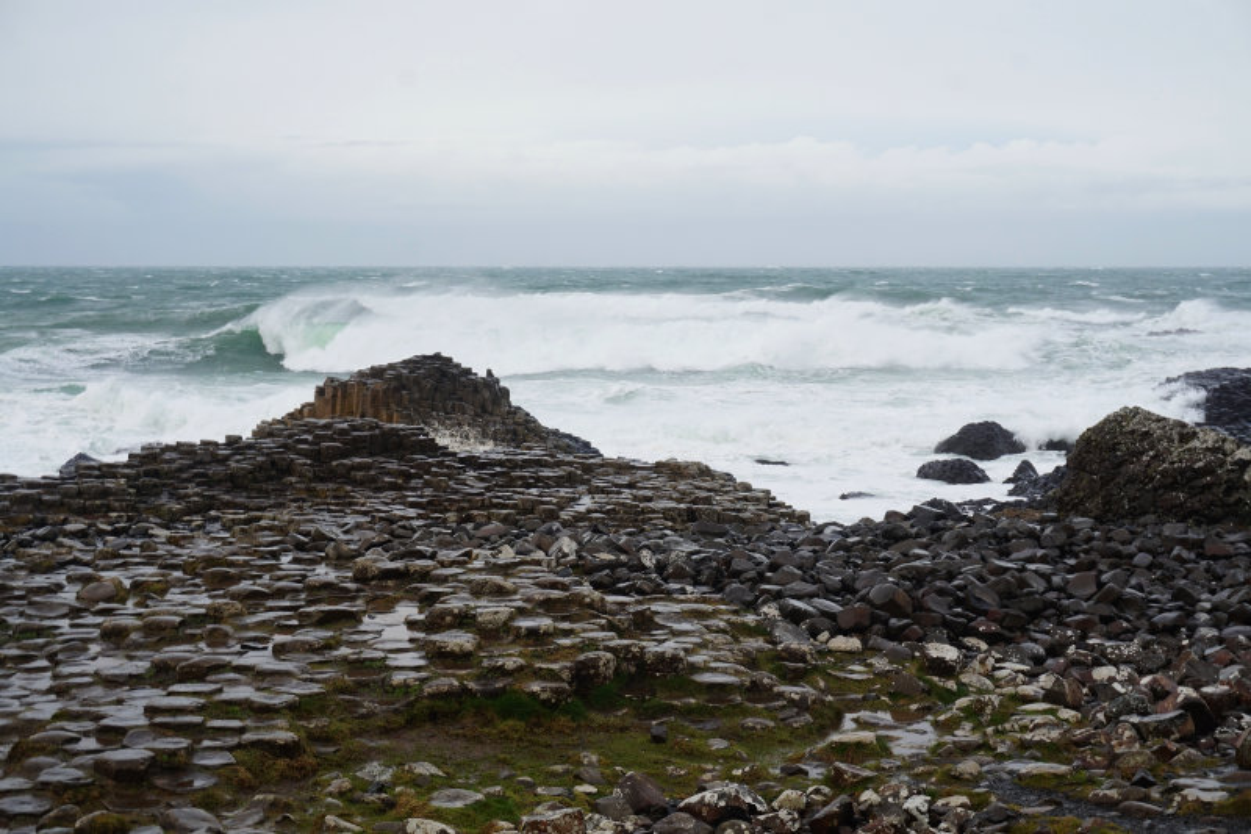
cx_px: 626
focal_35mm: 52
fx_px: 1824
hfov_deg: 37.9
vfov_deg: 25.7
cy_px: 417
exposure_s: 1/80
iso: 100
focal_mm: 35
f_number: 10
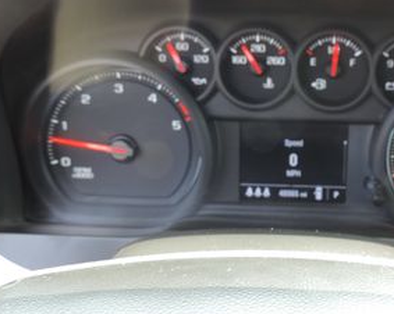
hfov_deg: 34.7
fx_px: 618
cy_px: 150
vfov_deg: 28.6
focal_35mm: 53
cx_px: 294
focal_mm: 4.3
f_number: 3
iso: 90
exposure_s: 1/30
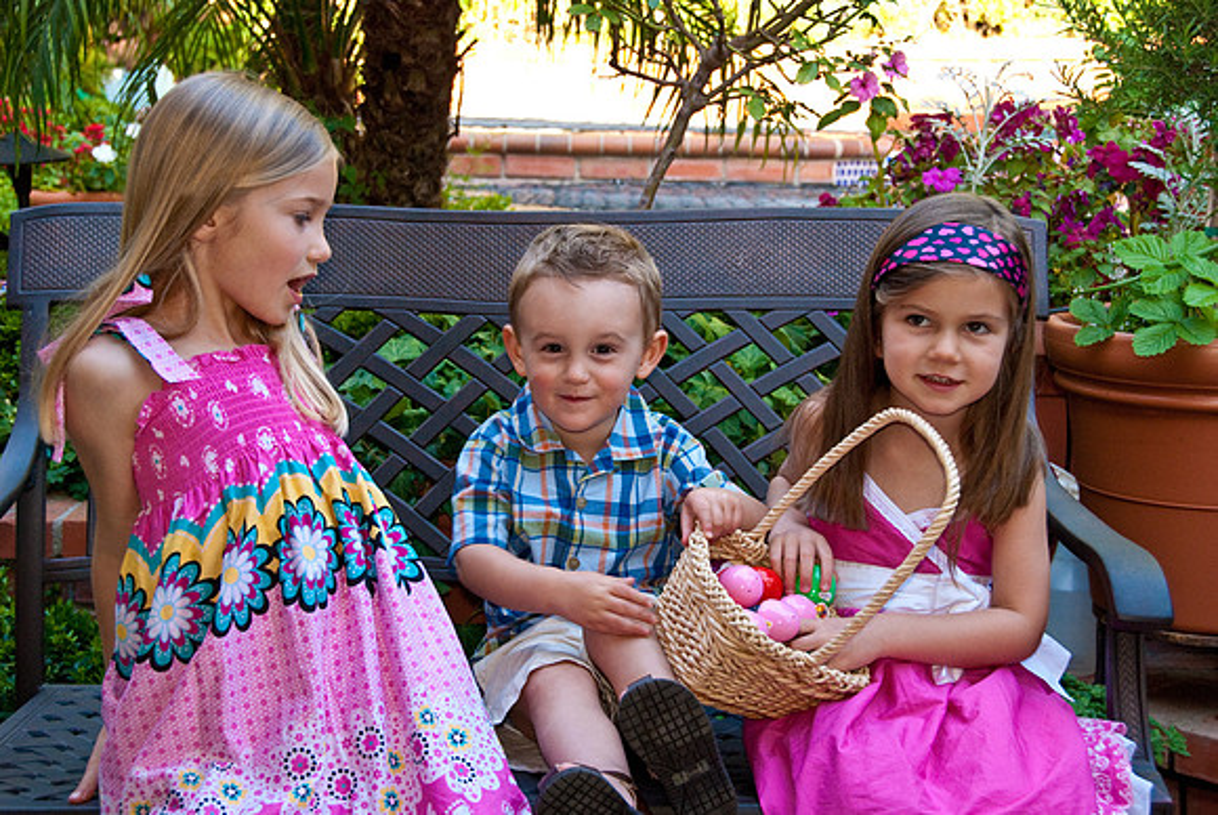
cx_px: 609
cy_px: 408
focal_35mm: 66
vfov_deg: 20.7
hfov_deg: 30.5
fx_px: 2235
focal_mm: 44
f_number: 7.1
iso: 800
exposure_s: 1/100
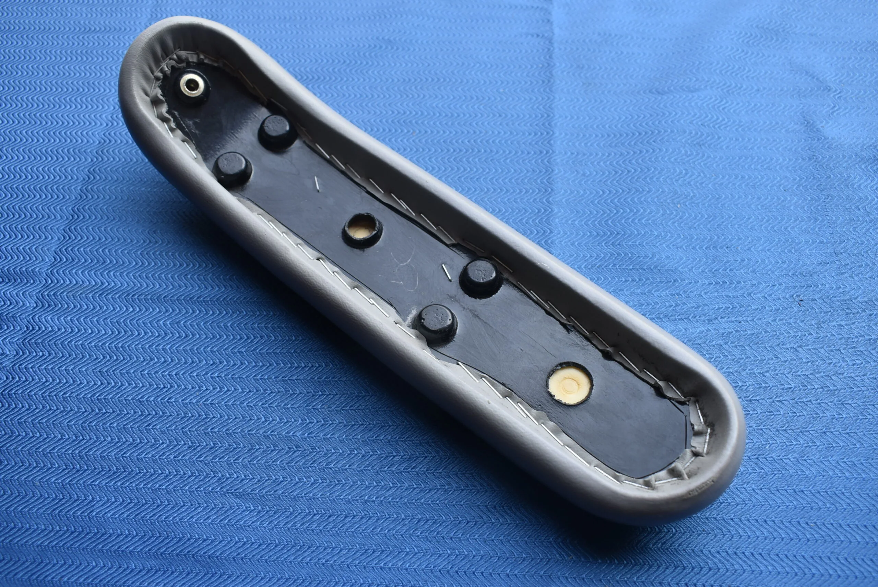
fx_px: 732
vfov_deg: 43.7
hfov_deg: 61.9
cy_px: 294
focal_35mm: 30
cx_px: 439
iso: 200
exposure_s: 1/160
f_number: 6.3
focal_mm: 20
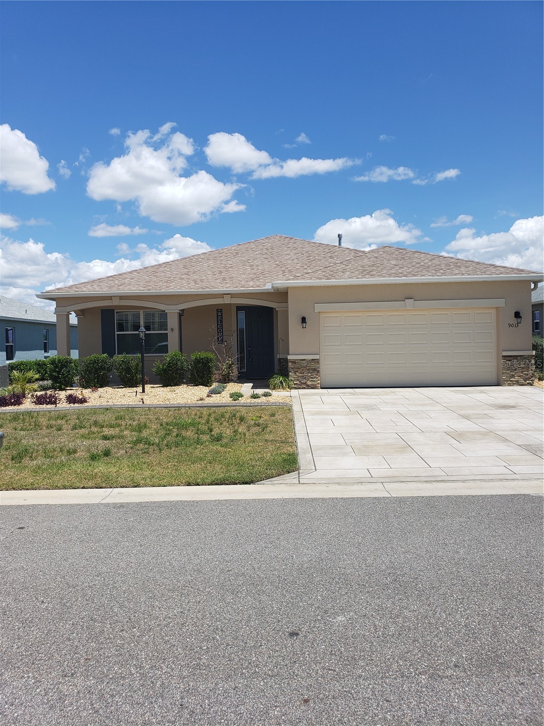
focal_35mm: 26
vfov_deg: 67.3
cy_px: 363
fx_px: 545
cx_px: 272
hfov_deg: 53.1
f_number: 2.4
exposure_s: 1/1834
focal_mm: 4.3
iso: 50
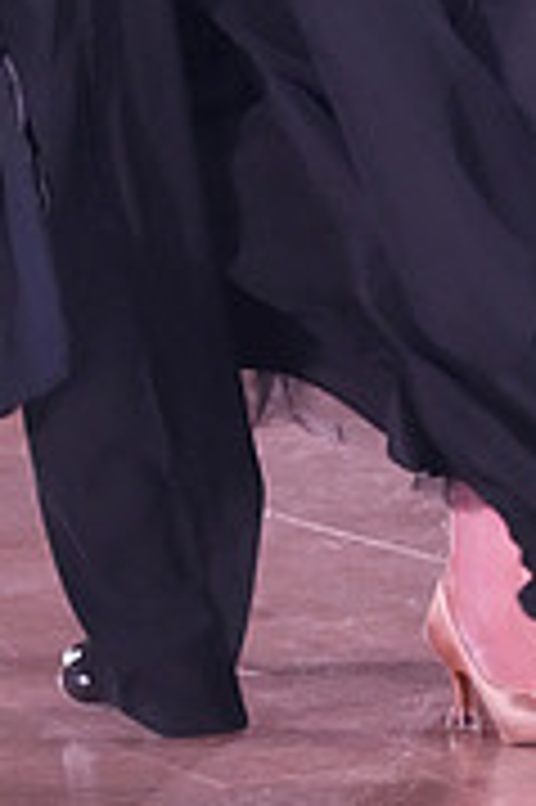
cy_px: -405
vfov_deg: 6.0
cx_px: 133
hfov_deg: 4.0
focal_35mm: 341
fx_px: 7630
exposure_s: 1/400
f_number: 5
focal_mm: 105
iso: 8000
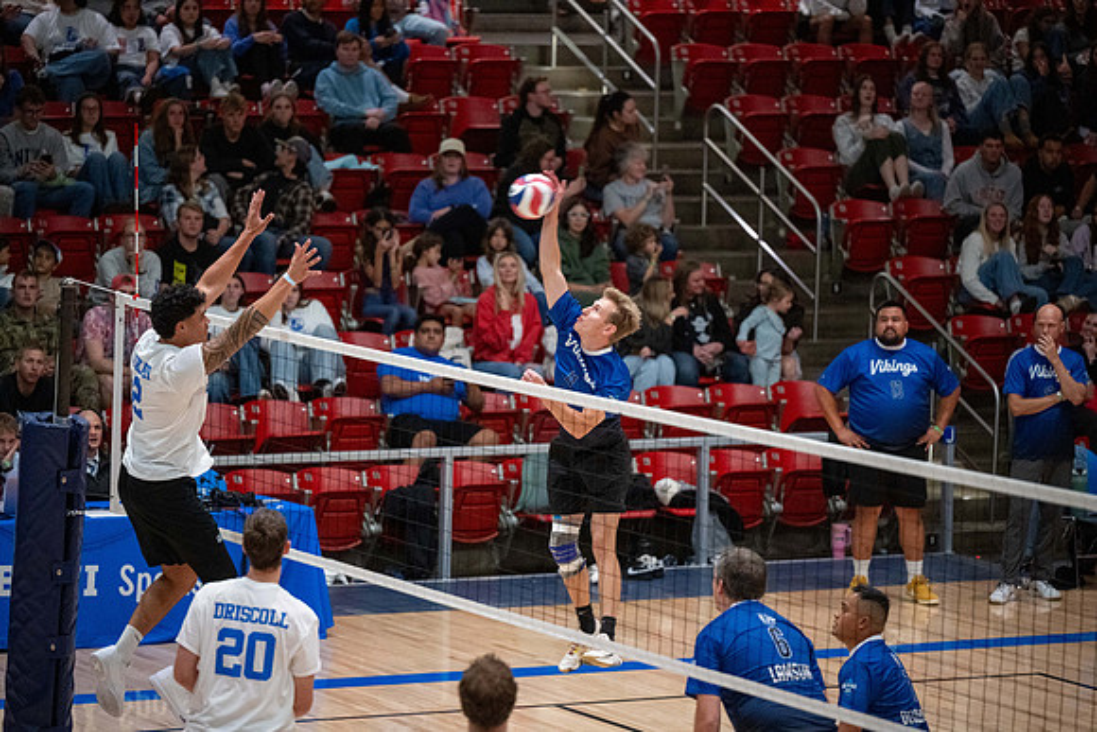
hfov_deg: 12.4
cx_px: 548
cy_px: 366
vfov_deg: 8.3
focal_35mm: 165
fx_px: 5029
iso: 6400
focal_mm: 165
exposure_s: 1/640
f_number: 2.8
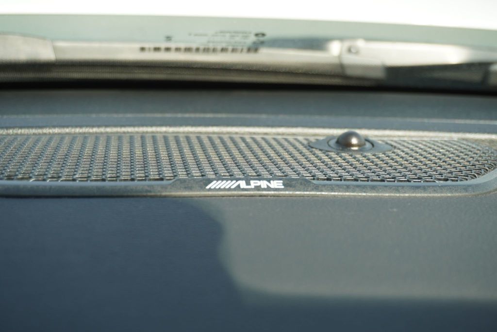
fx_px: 787
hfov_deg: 35.0
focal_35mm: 57
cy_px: 166
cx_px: 248
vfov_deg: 23.8
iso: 100
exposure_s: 1/160
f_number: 5.6
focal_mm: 38
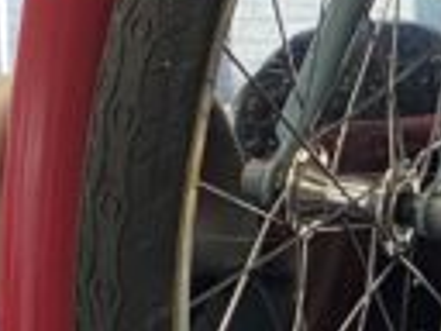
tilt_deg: -18.8
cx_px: 730
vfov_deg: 6.9
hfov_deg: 9.2
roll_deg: -0.3
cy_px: 665
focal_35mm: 208
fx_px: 2650
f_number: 1.8
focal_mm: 4.25
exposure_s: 1/60
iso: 125
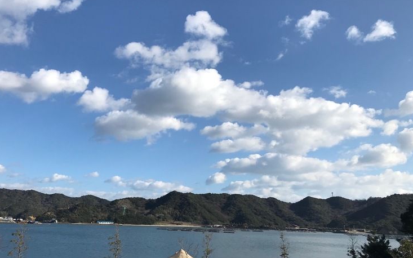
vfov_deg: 38.2
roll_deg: -1.4
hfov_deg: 58.1
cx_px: 191
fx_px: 371
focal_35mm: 33
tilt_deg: +9.0
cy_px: 151
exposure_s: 1/3546
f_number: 1.8
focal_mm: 3.99
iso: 20
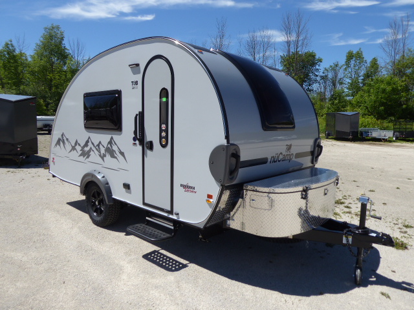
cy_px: 155
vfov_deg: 56.8
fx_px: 287
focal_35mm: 24
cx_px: 207
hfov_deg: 71.6
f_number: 3.3
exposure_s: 1/1000
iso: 80
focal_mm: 4.3
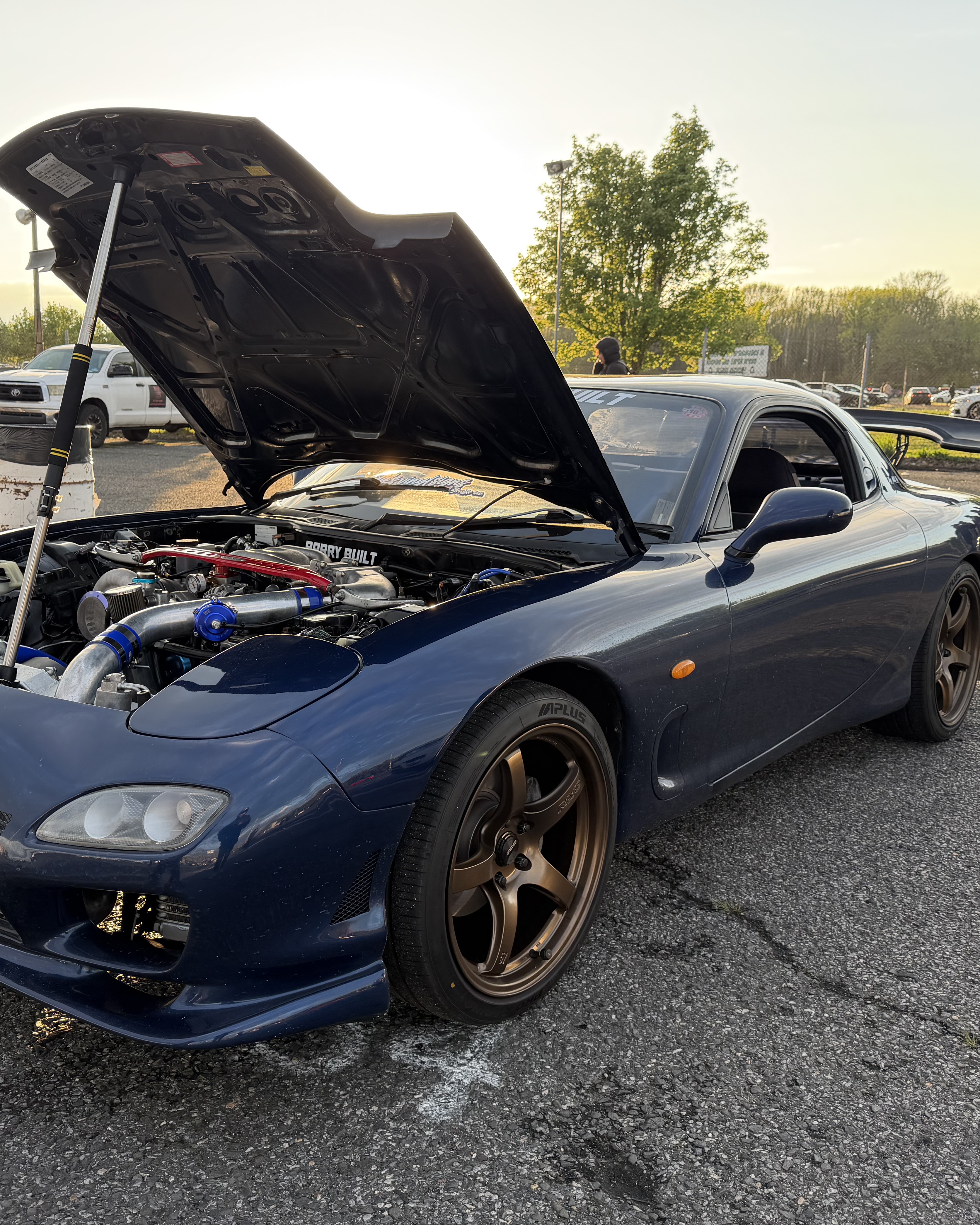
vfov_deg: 55.7
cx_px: 432
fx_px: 1160
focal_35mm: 32
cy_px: 609
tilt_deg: -11.1
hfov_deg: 45.7
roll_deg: -0.3
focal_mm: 6.76
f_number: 1.78
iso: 80
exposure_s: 1/347
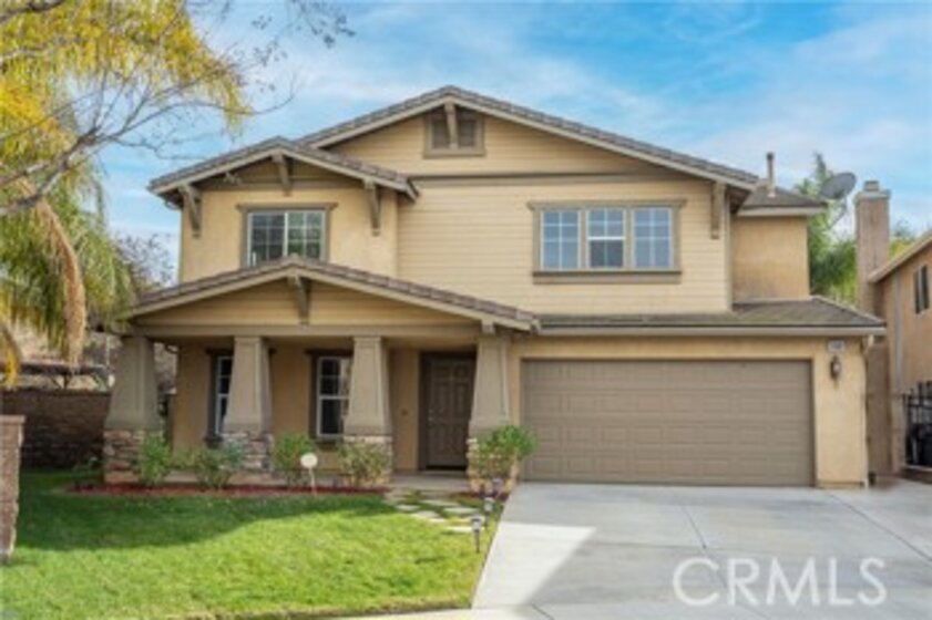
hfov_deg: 60.3
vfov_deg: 42.3
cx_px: 466
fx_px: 802
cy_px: 310
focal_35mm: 31
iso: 320
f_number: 9
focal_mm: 31
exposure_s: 1/320
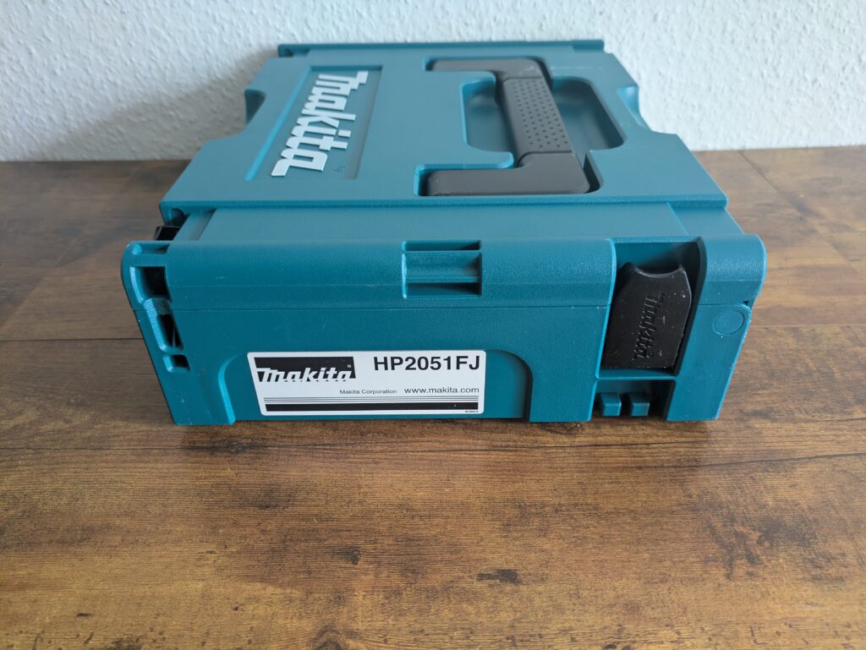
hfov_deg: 69.4
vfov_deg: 54.9
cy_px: 325
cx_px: 433
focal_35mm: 25
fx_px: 626
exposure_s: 1/50
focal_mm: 5.43
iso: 338
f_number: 1.89
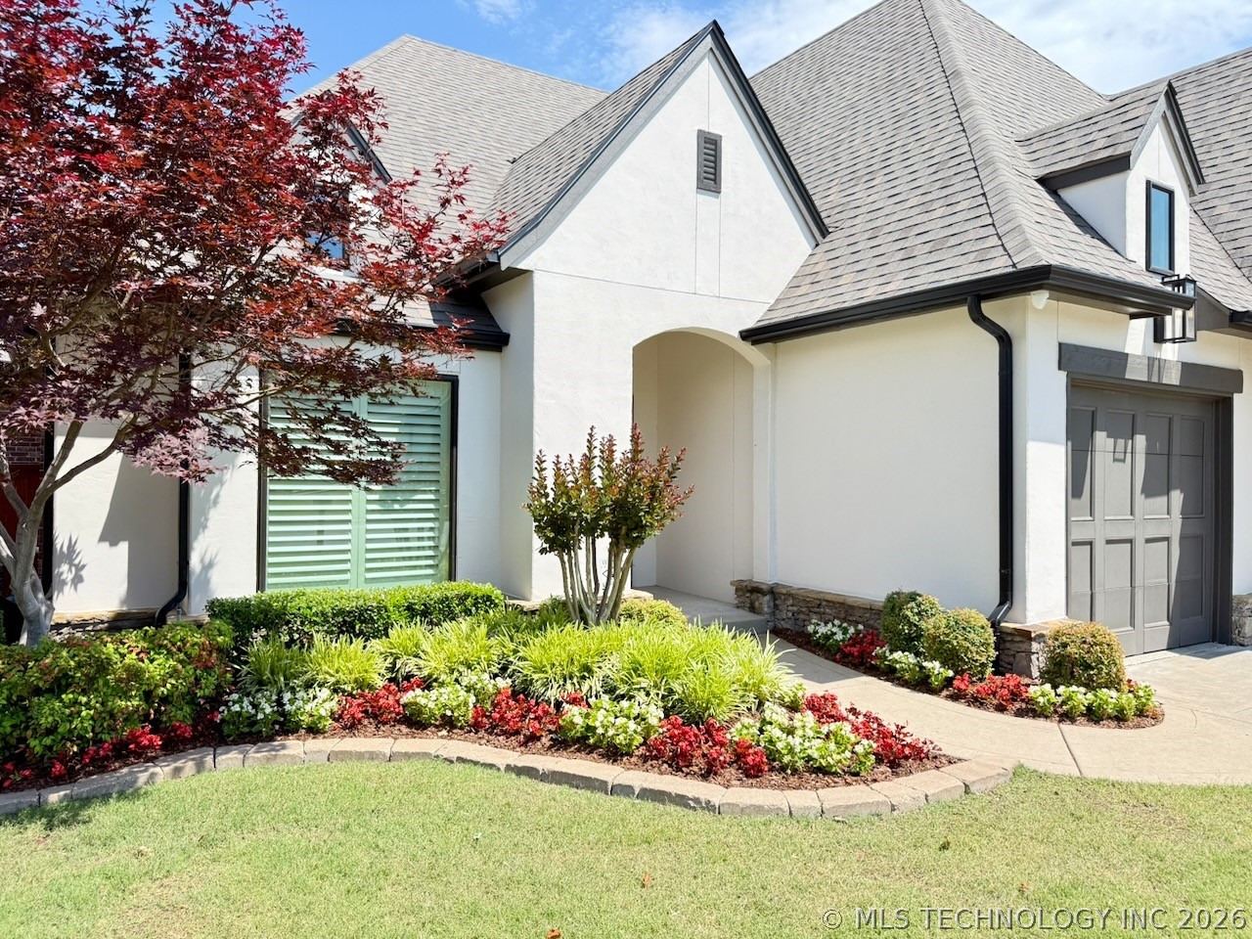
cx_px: 626
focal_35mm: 24
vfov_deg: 56.8
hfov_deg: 71.6
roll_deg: -0.1
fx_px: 868
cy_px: 470
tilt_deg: +0.7
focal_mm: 6.76
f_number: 1.78
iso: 100
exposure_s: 1/1901
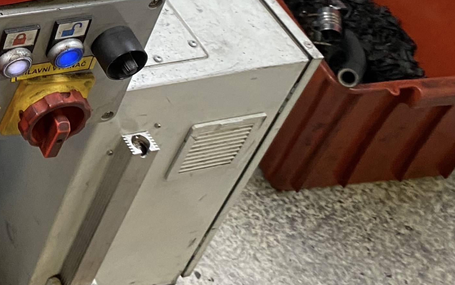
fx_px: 980
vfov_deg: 15.6
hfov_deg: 22.8
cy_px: -93
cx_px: -164
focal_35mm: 79
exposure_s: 1/62
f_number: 1.8
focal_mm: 4.25
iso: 125
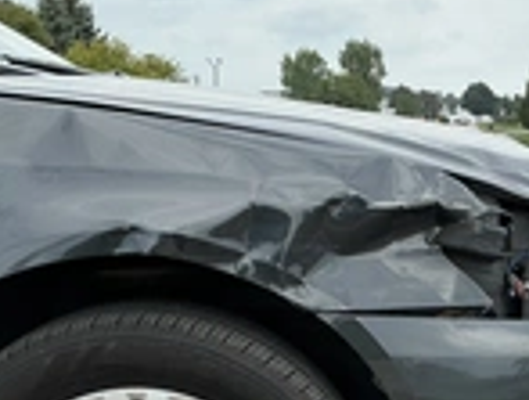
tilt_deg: -12.3
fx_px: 1164
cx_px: 363
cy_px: 425
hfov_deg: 25.4
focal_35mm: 76
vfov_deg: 18.8
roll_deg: -0.3
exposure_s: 1/898
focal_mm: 3
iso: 25
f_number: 1.8
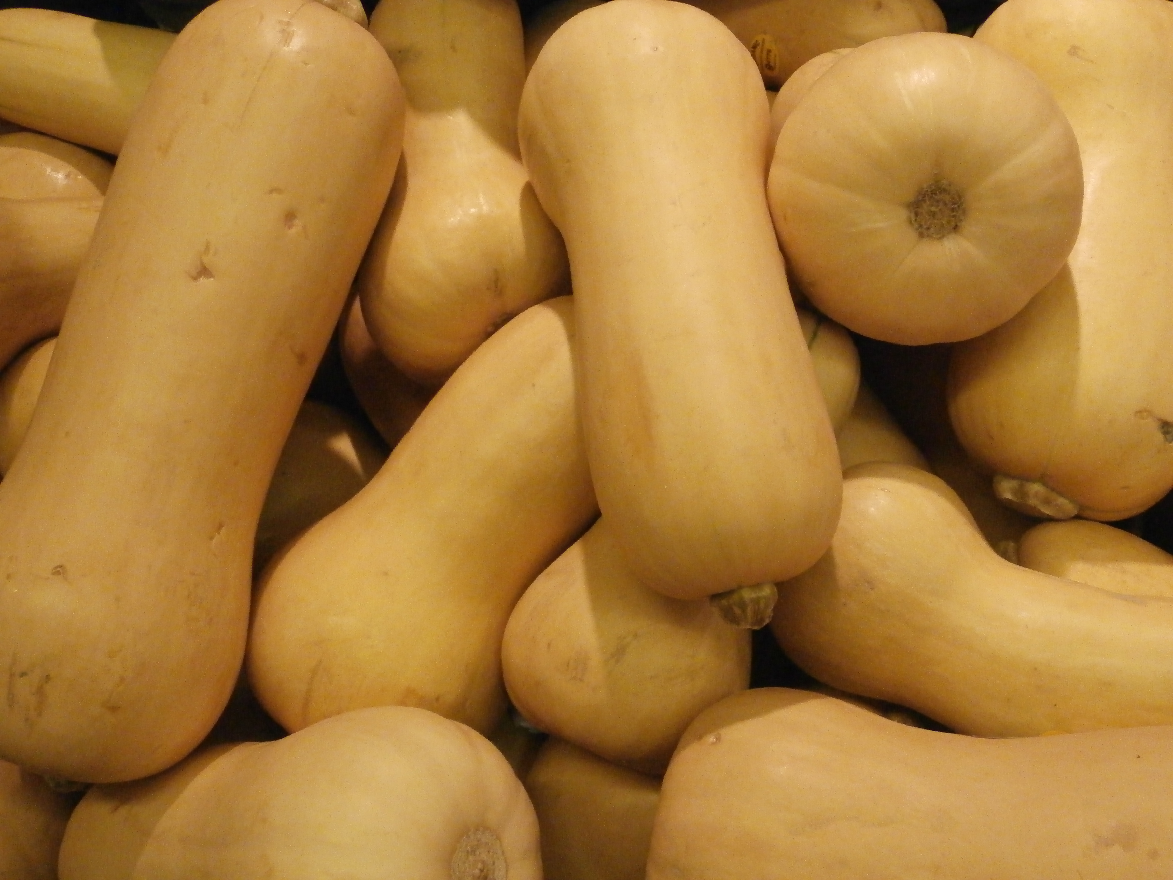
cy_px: 440
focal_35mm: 38
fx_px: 1288
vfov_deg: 37.7
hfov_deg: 49.0
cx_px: 586
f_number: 3.9
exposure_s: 1/160
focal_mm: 6.67
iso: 800
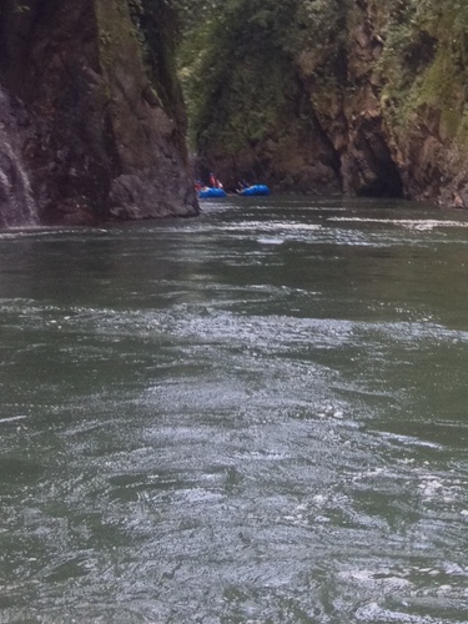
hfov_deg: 17.5
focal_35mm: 84
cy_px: -64
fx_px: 1514
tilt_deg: +12.0
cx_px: 295
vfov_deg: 22.0
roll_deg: +0.8
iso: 80
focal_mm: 4.28
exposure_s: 1/120
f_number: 2.4
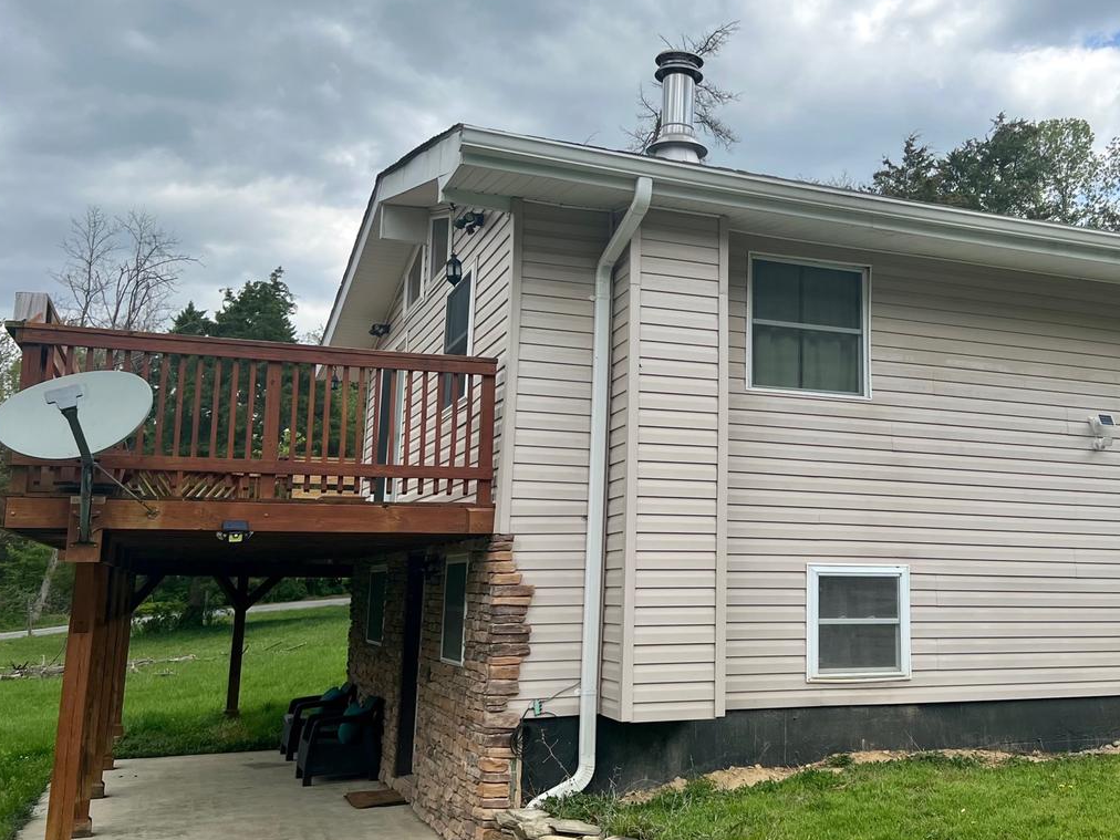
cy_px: 350
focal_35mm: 37
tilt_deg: +11.0
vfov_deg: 38.6
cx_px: 732
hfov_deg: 49.4
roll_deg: -0.8
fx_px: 1197
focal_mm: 5.7
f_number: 1.5
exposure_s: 1/4274
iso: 50
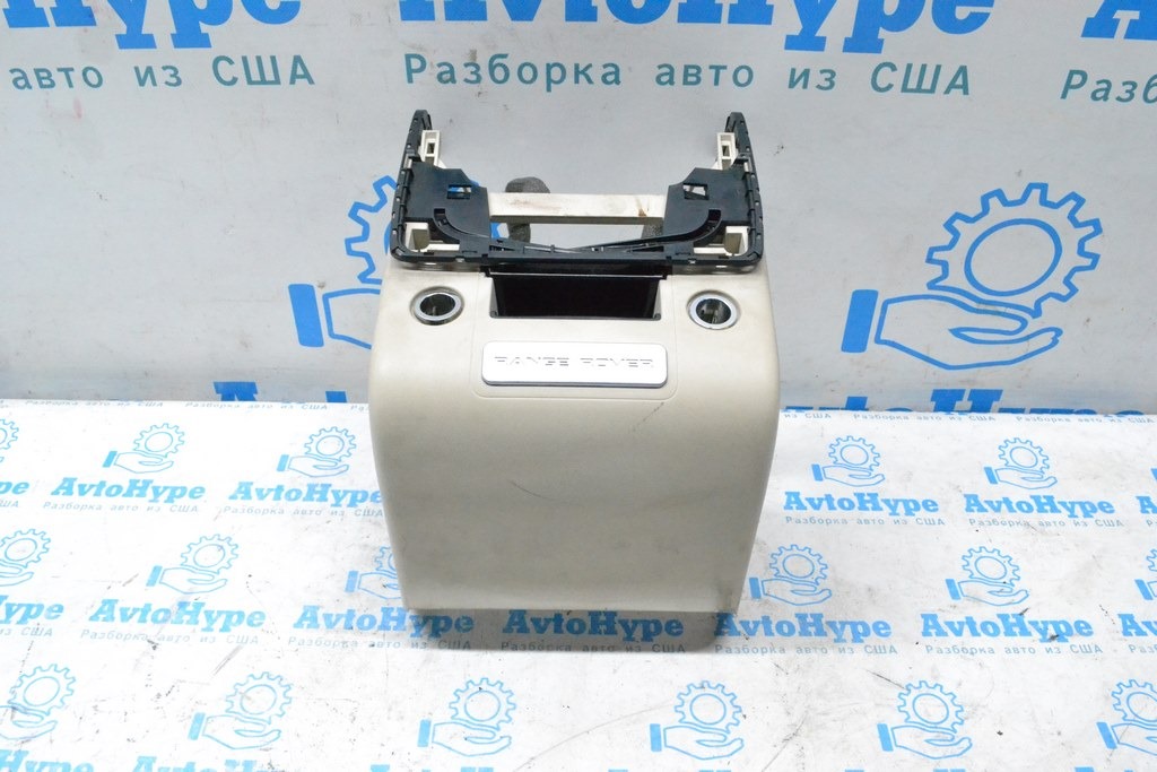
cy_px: 386
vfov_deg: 43.6
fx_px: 964
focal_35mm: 30
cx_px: 578
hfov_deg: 61.9
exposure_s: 1/125
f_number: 10
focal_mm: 20
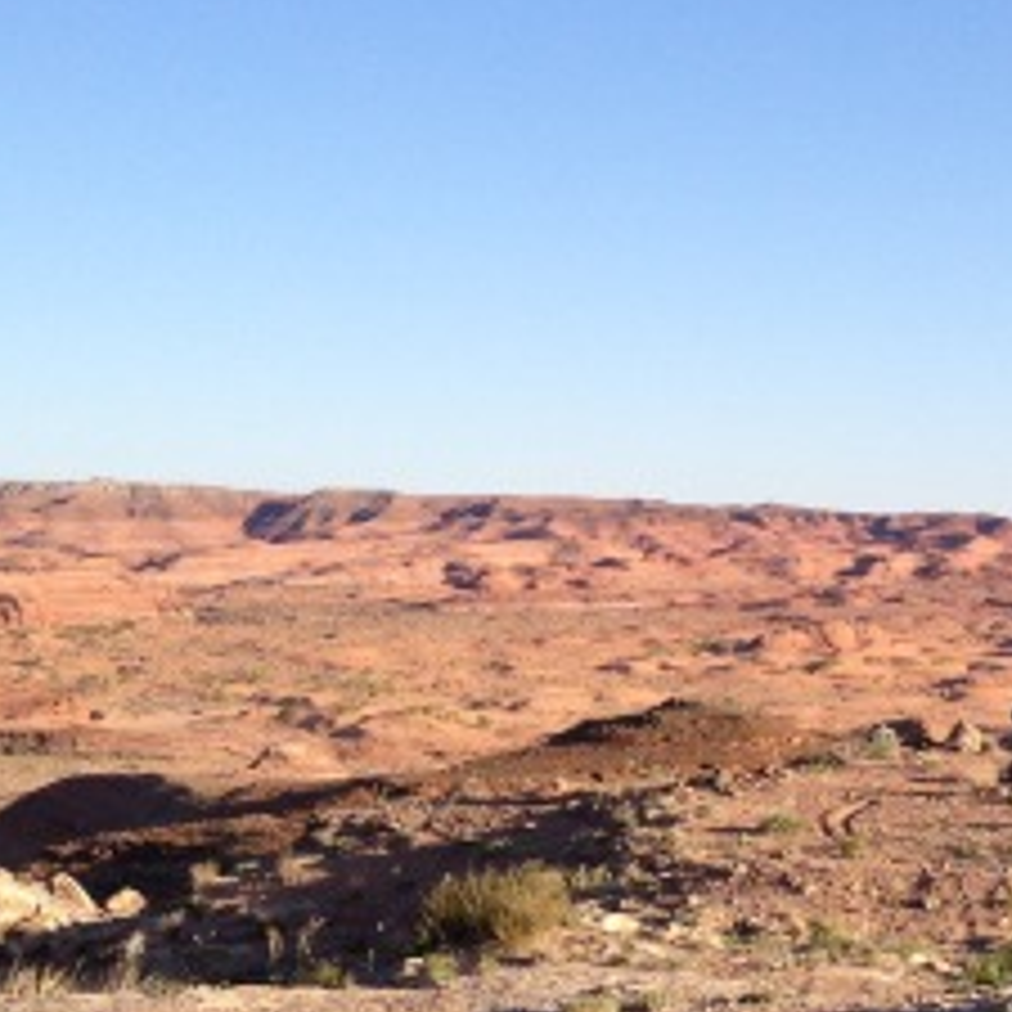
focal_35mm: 88
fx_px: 2911
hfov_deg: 19.0
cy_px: 648
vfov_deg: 19.7
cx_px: 1097
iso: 50
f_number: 2.4
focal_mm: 4.28
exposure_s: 1/1151
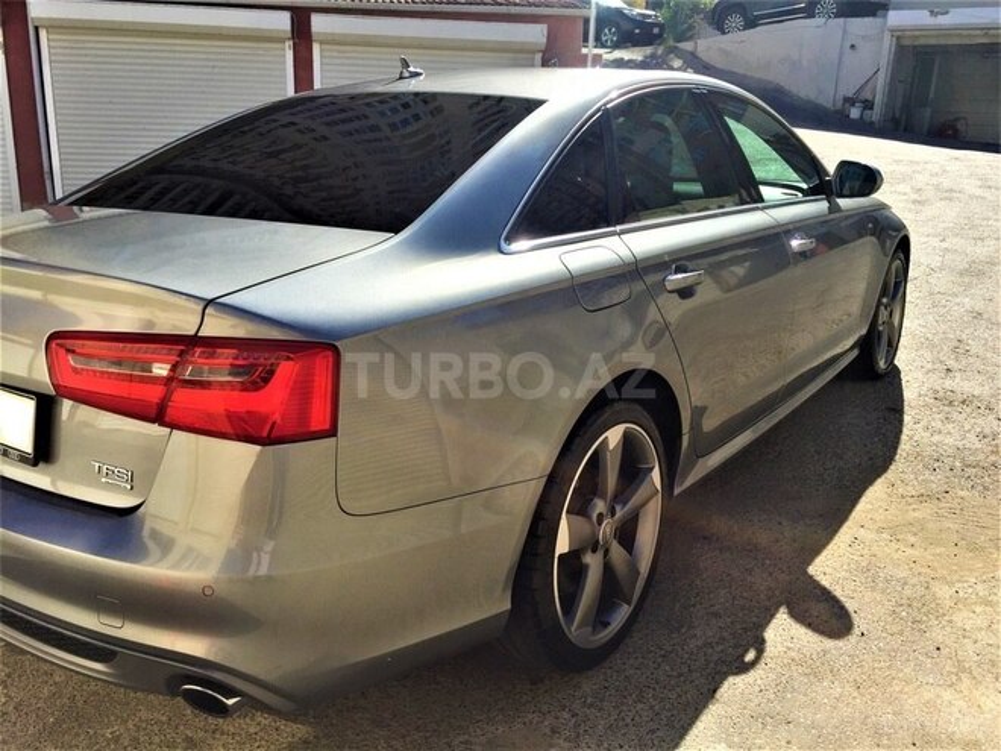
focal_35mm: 29
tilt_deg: -15.5
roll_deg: -3.6
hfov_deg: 61.7
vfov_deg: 48.2
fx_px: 839
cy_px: 376
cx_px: 500
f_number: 2.2
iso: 32
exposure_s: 1/1464
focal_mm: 4.15
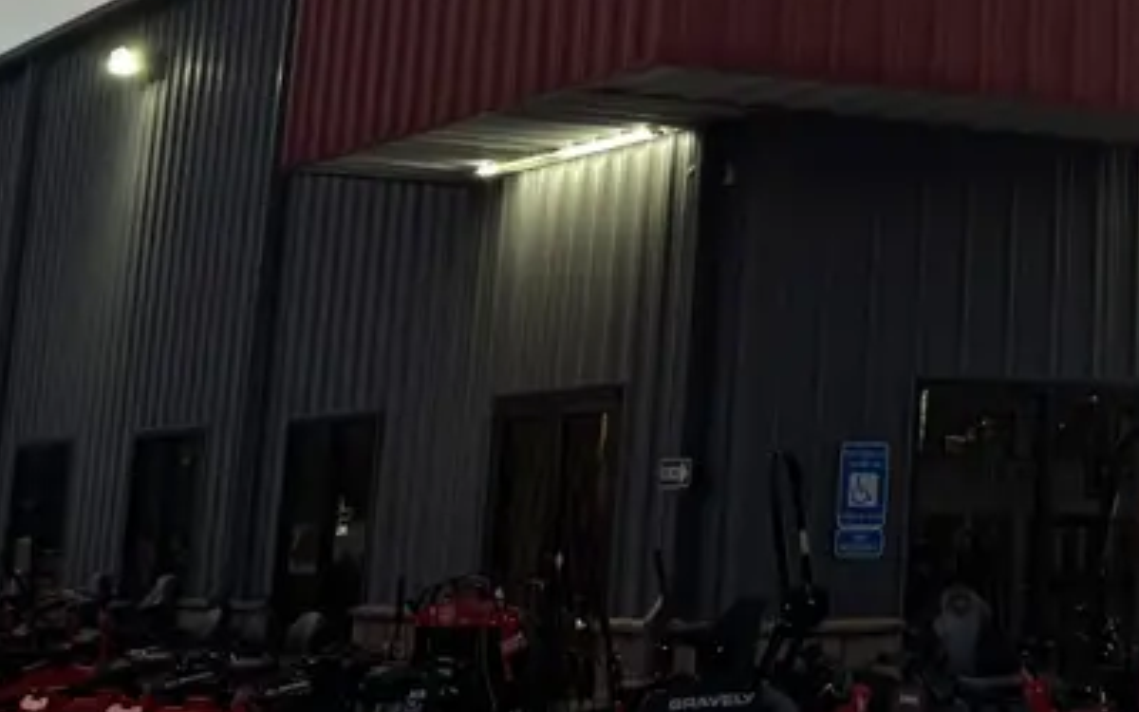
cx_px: 1350
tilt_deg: +14.3
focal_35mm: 89
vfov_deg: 14.1
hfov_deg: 21.7
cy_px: -225
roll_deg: -0.7
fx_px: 2763
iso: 64
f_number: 1.78
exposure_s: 1/147
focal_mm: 6.76
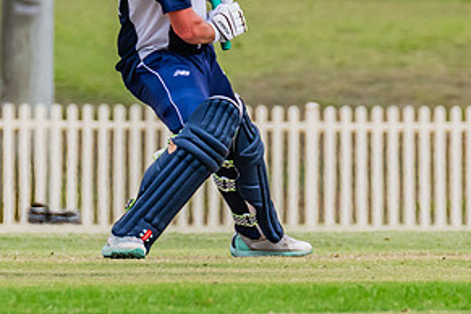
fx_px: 19911
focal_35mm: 1522
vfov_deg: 0.9
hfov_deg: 1.4
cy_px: 53
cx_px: 145
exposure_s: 1/2000
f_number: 8
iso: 800
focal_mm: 460
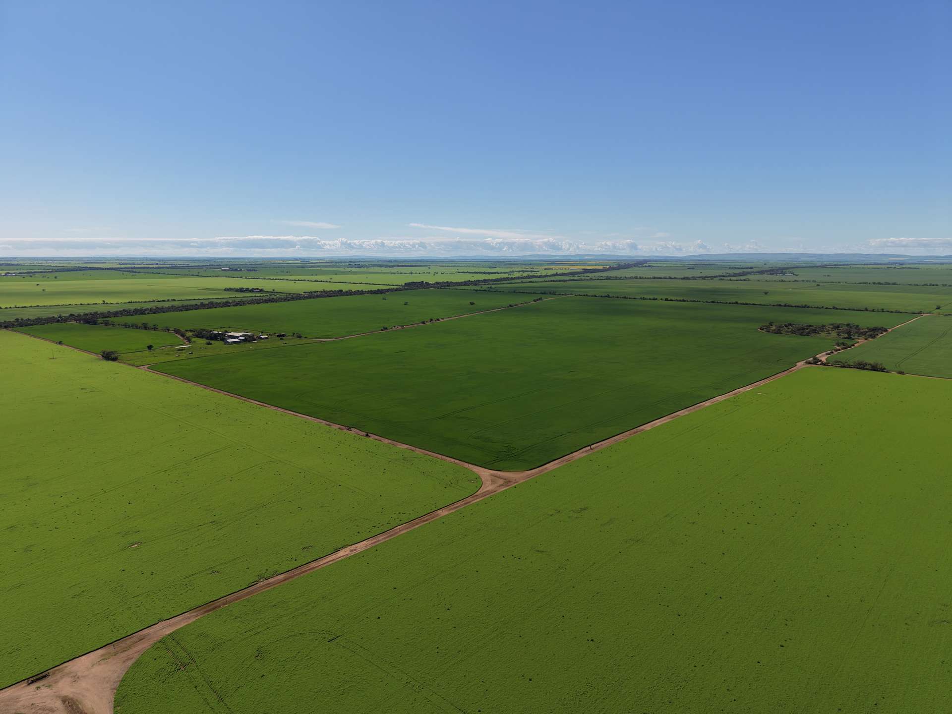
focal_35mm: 24
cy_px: 357
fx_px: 660
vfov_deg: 56.8
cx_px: 476
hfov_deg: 71.6
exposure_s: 1/6000
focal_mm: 8.67
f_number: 1.8
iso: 200
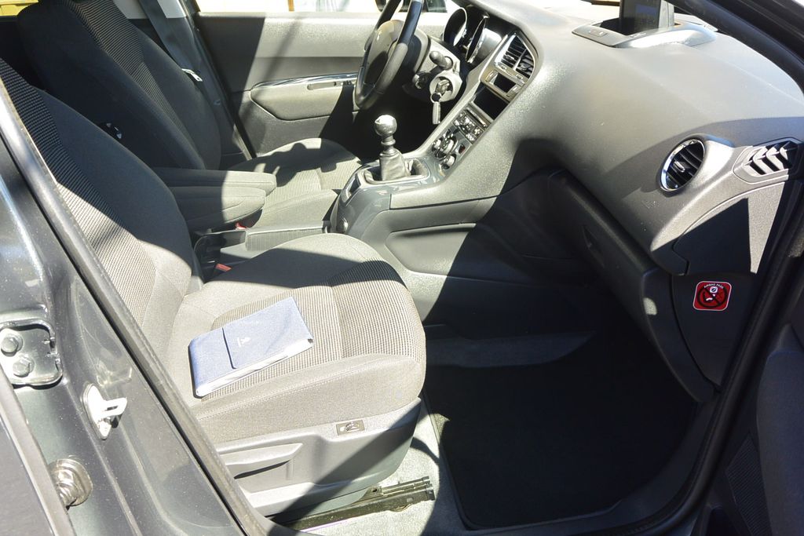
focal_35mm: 29
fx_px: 648
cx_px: 402
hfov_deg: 63.7
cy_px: 268
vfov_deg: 45.0
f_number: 4
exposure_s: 1/200
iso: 160
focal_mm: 11
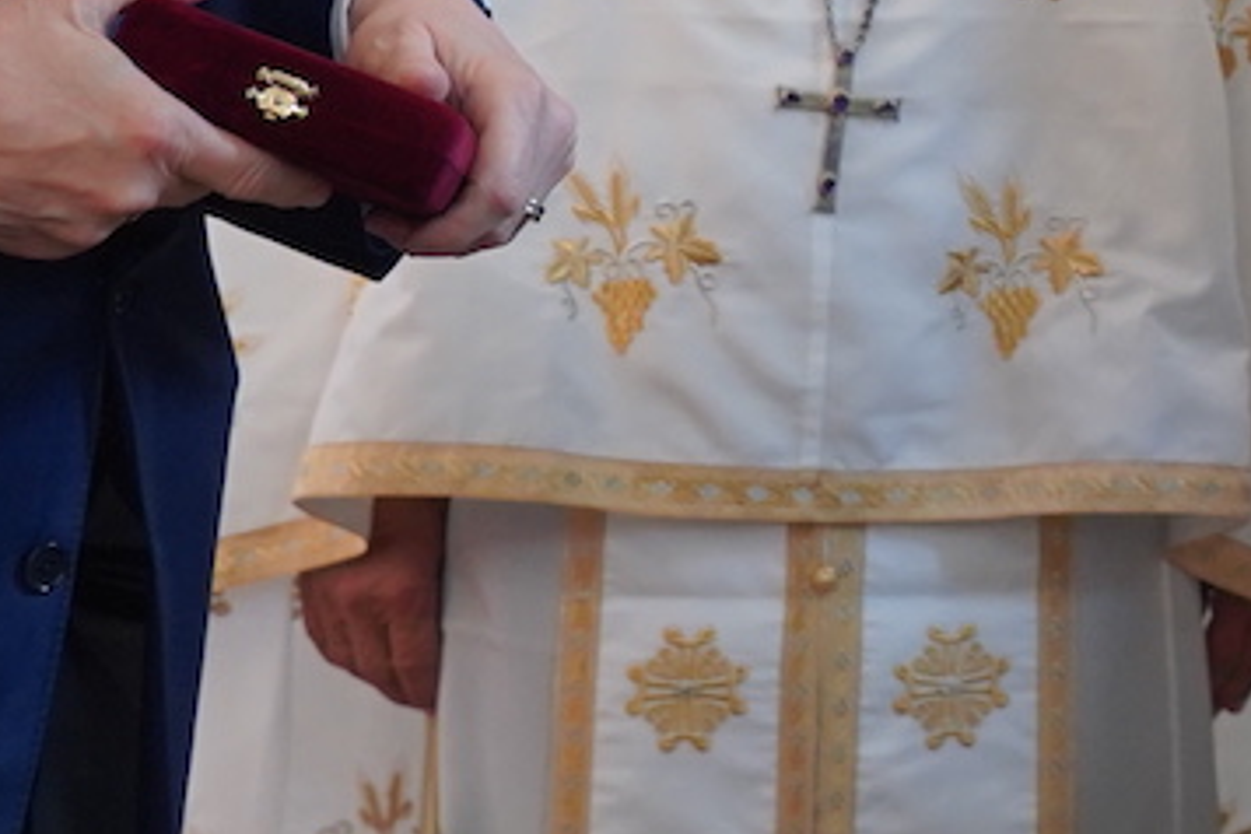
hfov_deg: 13.1
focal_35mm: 140
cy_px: -301
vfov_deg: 9.6
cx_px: 2330
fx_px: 4865
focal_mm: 26
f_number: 4
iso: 1600
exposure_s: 1/160
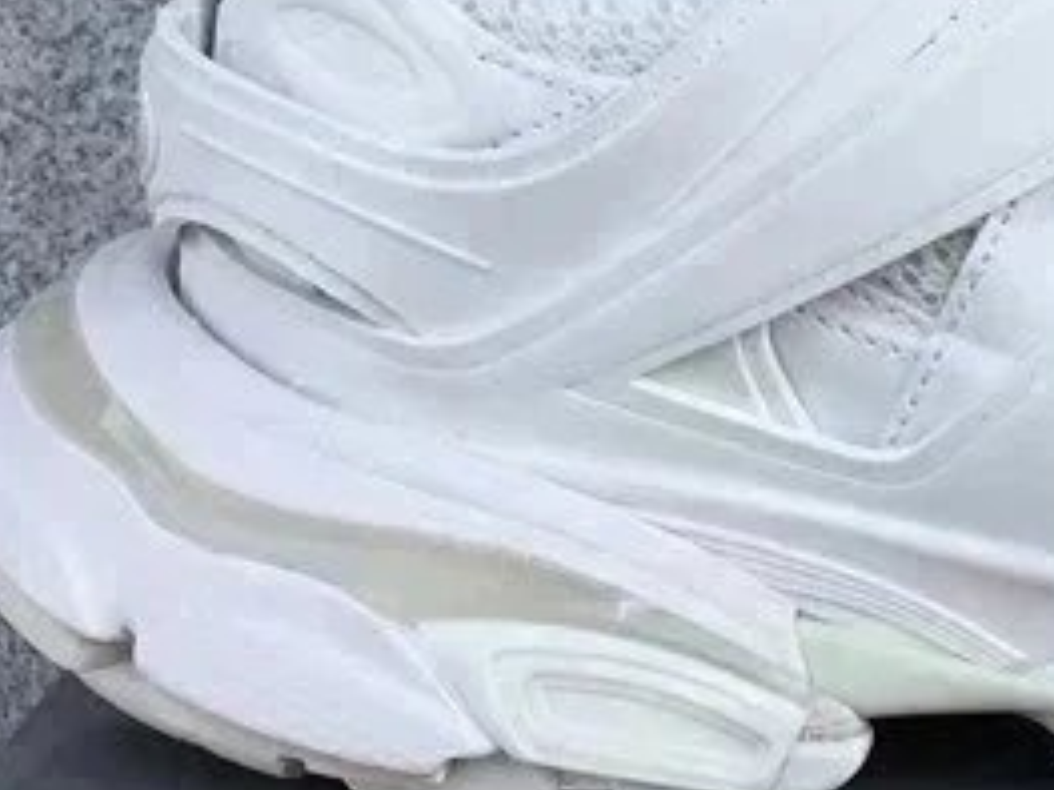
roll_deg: -0.8
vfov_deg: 13.9
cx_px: 1182
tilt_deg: -19.4
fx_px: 3226
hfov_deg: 17.8
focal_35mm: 106
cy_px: 656
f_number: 2.4
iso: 25
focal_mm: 3.3
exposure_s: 1/367
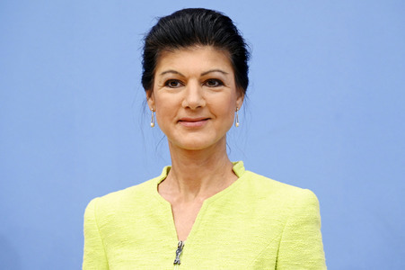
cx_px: 202
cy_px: 135
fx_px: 1237
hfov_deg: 18.6
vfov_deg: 12.4
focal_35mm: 110
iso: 5000
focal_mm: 110
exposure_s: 1/400
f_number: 5.6
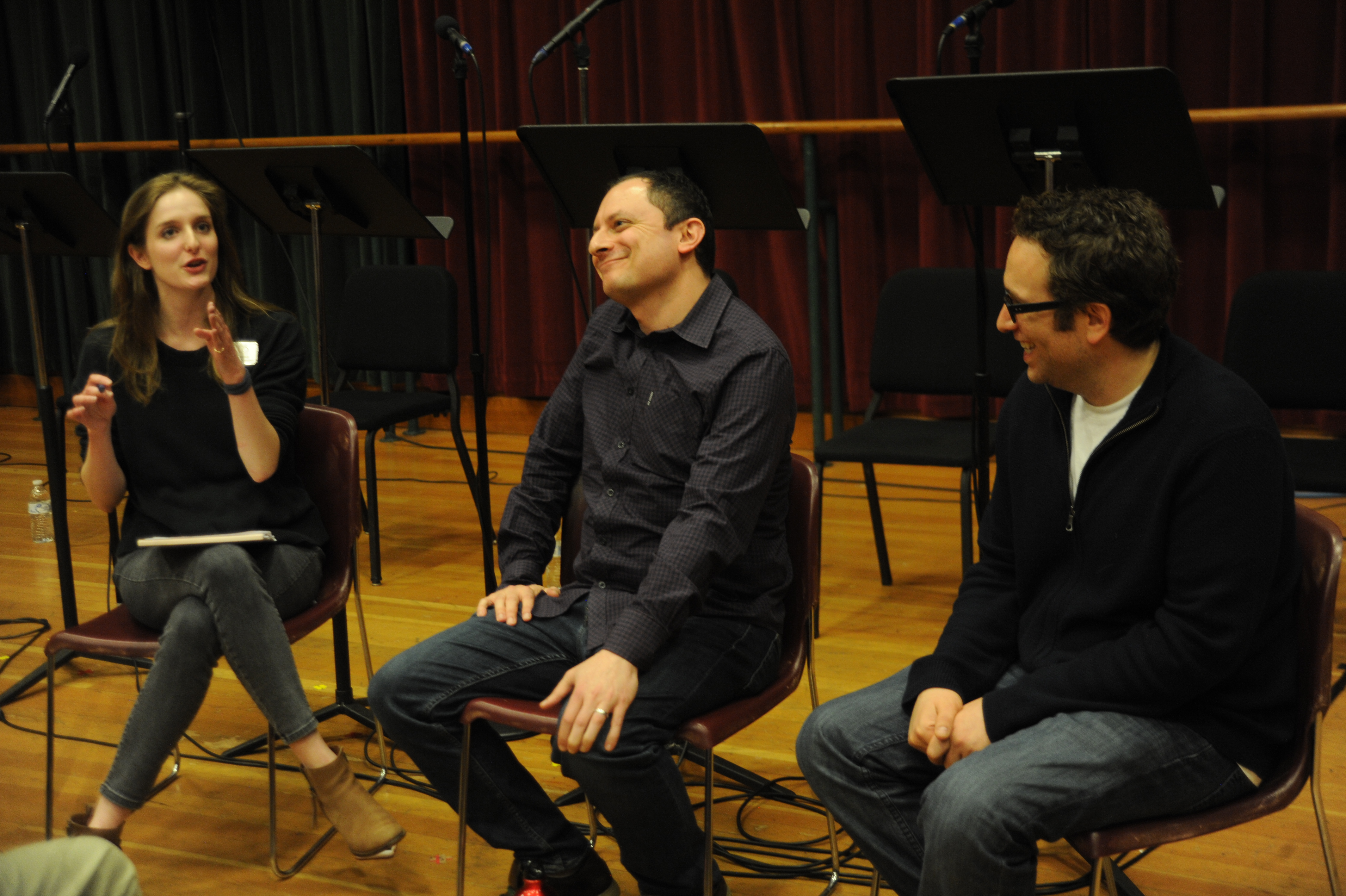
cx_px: 673
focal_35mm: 56
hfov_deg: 35.7
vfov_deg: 24.2
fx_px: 2092
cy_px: 448
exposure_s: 1/100
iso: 1600
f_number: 4
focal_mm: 56
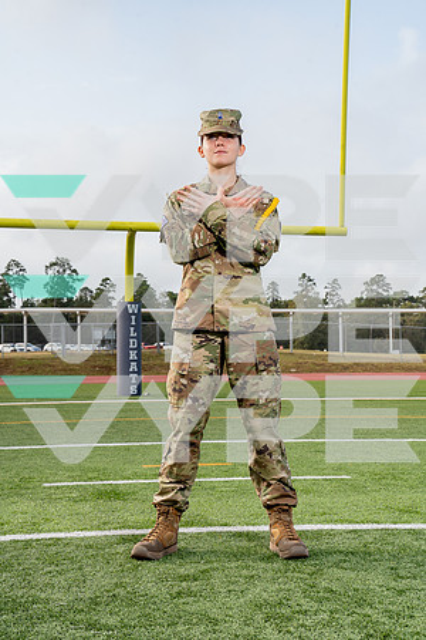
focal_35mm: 62
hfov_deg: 21.9
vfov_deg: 32.4
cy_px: 320
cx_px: 213
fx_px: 1100
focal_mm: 62
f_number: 10
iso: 320
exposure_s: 1/250
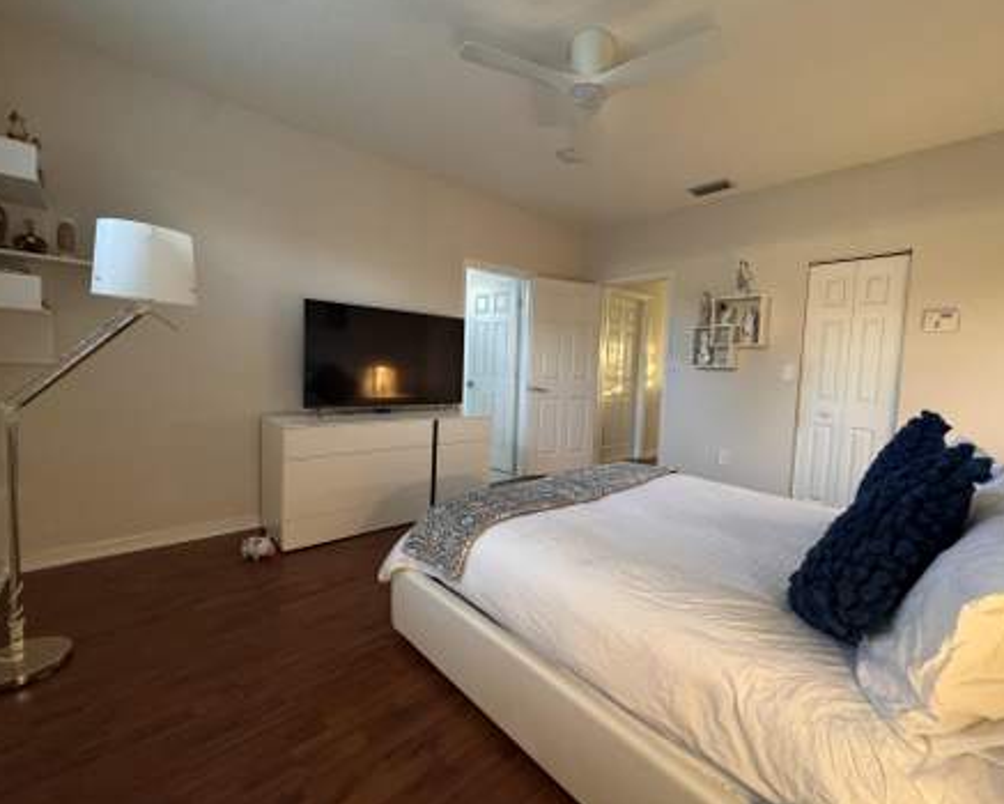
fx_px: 446
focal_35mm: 15
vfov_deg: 84.1
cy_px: 400
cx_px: 538
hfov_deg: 96.6
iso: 640
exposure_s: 1/60
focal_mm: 2.22
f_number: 2.2
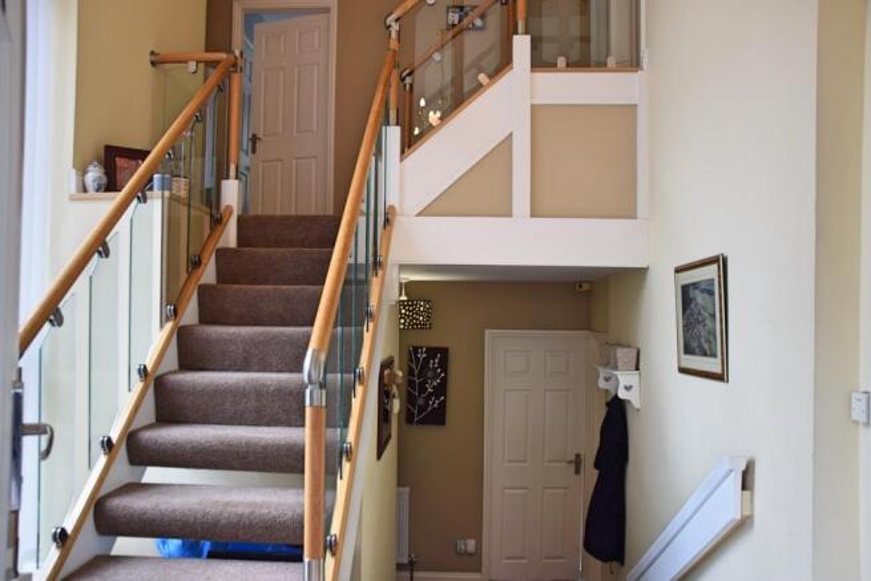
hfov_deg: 67.4
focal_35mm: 27
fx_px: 653
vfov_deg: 48.0
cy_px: 290
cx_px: 436
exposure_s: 1/100
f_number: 5
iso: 400
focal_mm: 18
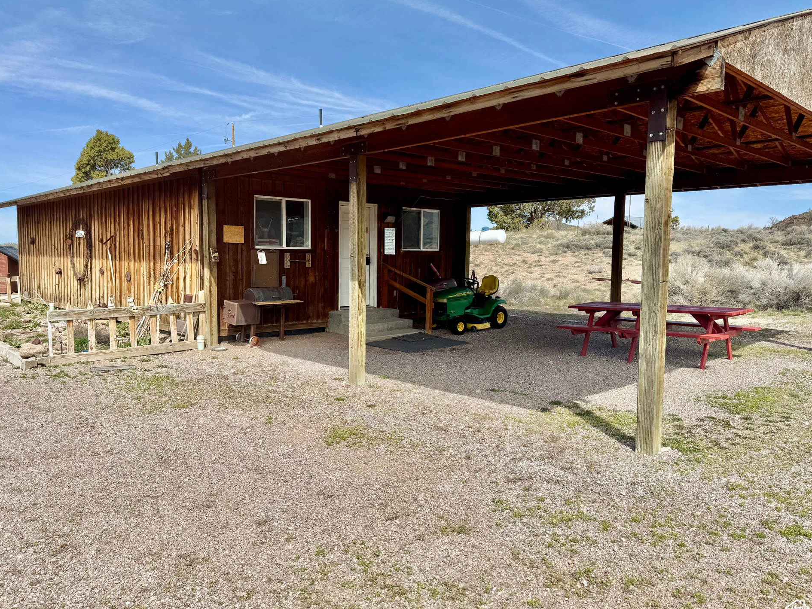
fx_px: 610
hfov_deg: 67.2
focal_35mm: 26
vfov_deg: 53.1
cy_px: 300
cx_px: 376
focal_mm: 6.76
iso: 80
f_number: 1.78
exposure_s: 1/4608
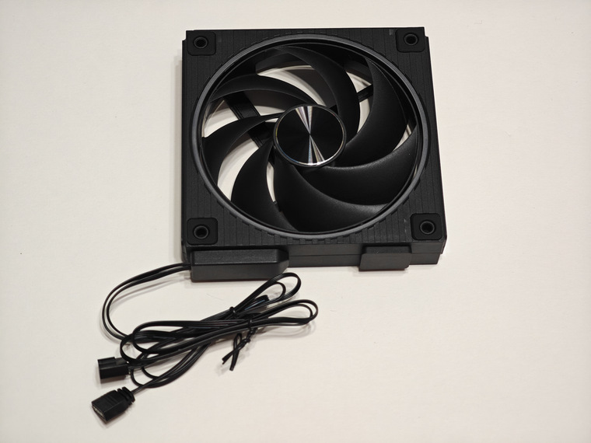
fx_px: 1280
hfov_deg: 26.0
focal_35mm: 75
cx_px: 296
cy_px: 222
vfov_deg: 19.6
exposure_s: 1/100
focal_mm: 12.28
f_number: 1.8
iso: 320
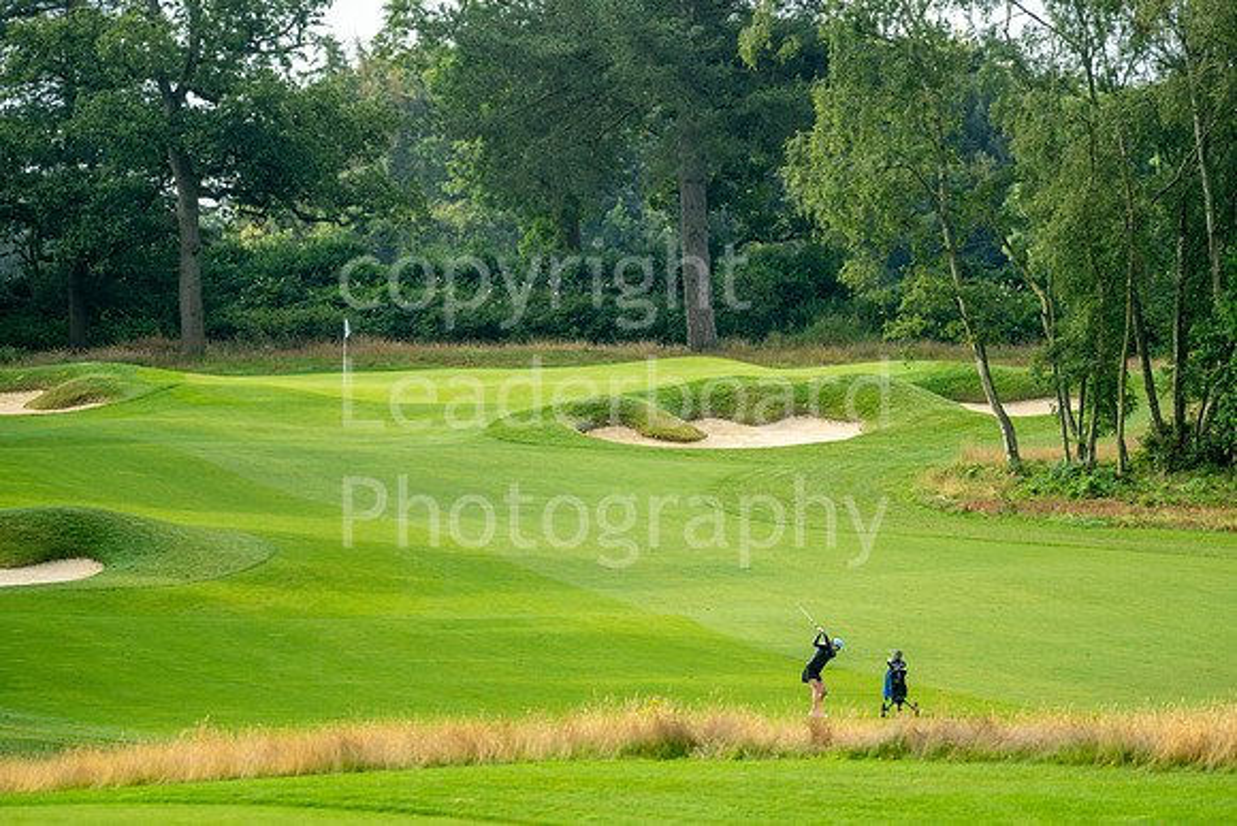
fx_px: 10310
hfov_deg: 6.9
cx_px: 618
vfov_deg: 4.6
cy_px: 413
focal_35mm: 300
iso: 500
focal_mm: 300
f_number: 5
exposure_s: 1/1250
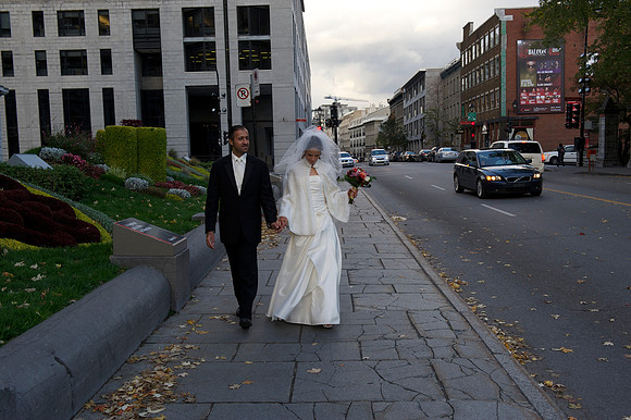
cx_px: 316
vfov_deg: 35.0
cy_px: 210
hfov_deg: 50.7
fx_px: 666
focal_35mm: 38
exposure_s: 1/160
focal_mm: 38
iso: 400
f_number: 6.3
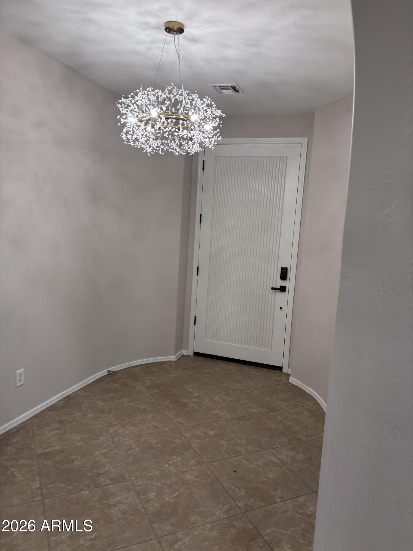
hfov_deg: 53.1
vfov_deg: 67.3
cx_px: 206
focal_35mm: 26
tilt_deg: -7.8
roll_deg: -4.6
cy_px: 276
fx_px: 414
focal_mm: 5.96
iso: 125
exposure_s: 1/60
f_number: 1.6
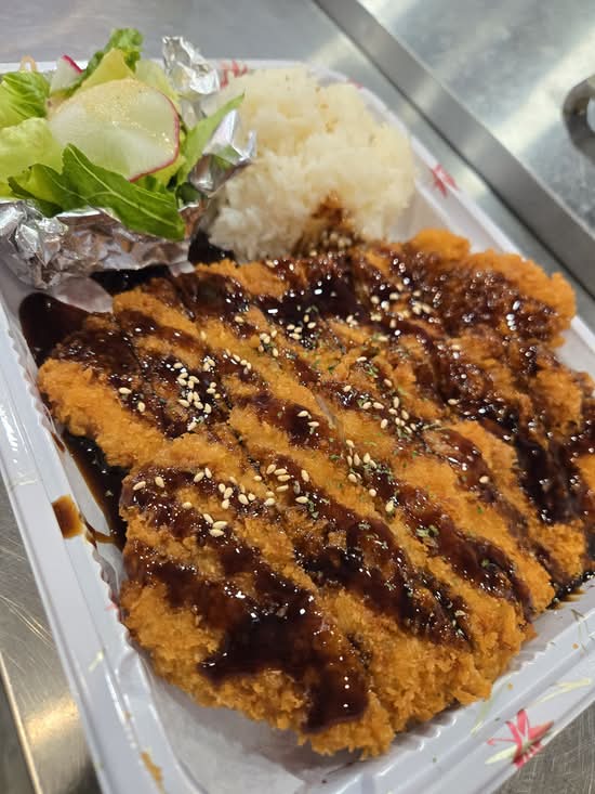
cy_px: 397
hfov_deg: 58.9
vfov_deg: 73.9
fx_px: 527
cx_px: 298
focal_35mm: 23
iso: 400
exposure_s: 1/120
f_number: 1.8
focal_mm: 5.4
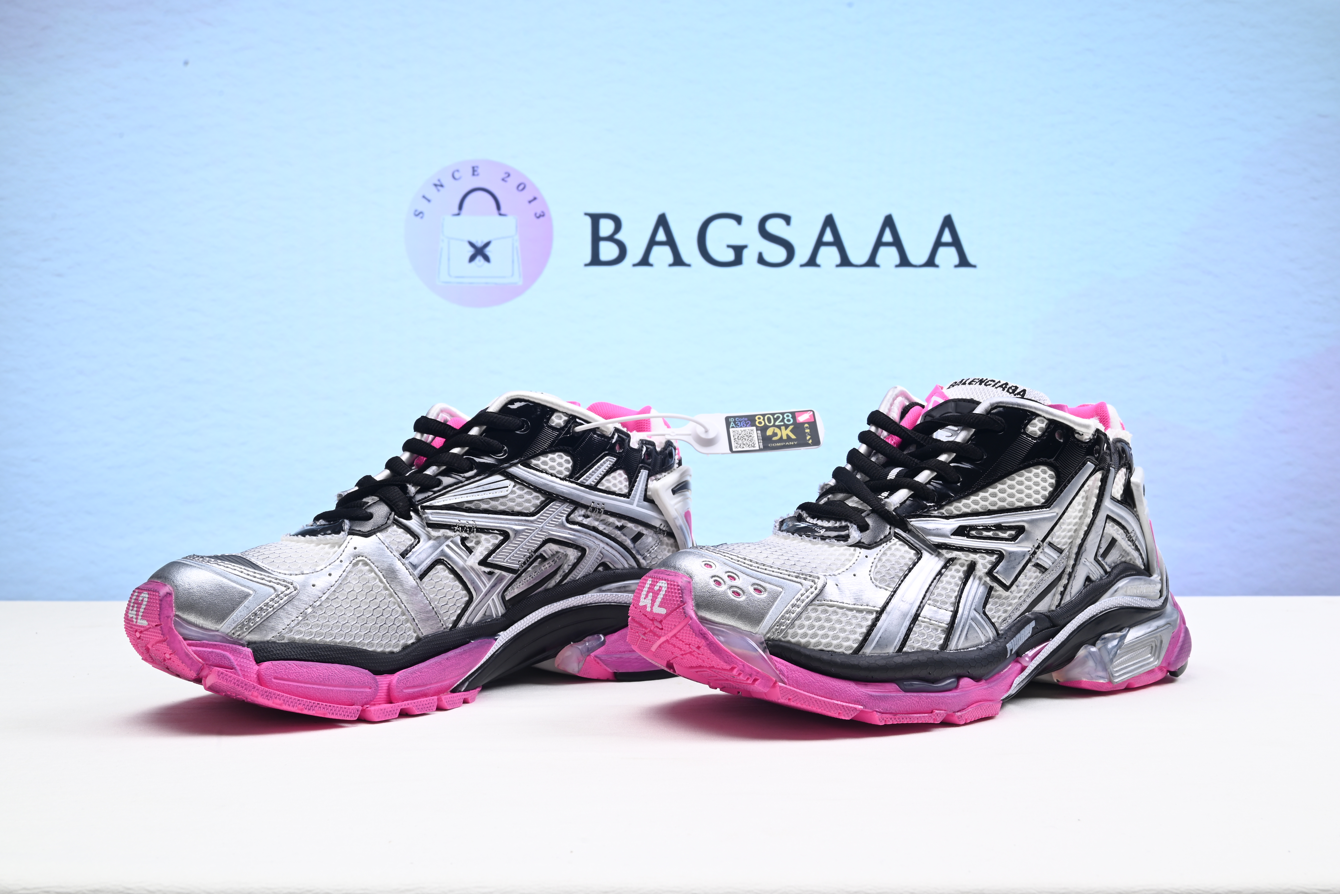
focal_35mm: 36
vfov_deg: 36.9
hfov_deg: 53.1
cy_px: 447
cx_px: 670
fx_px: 1340
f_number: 16
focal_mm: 36
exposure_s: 1/2
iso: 100
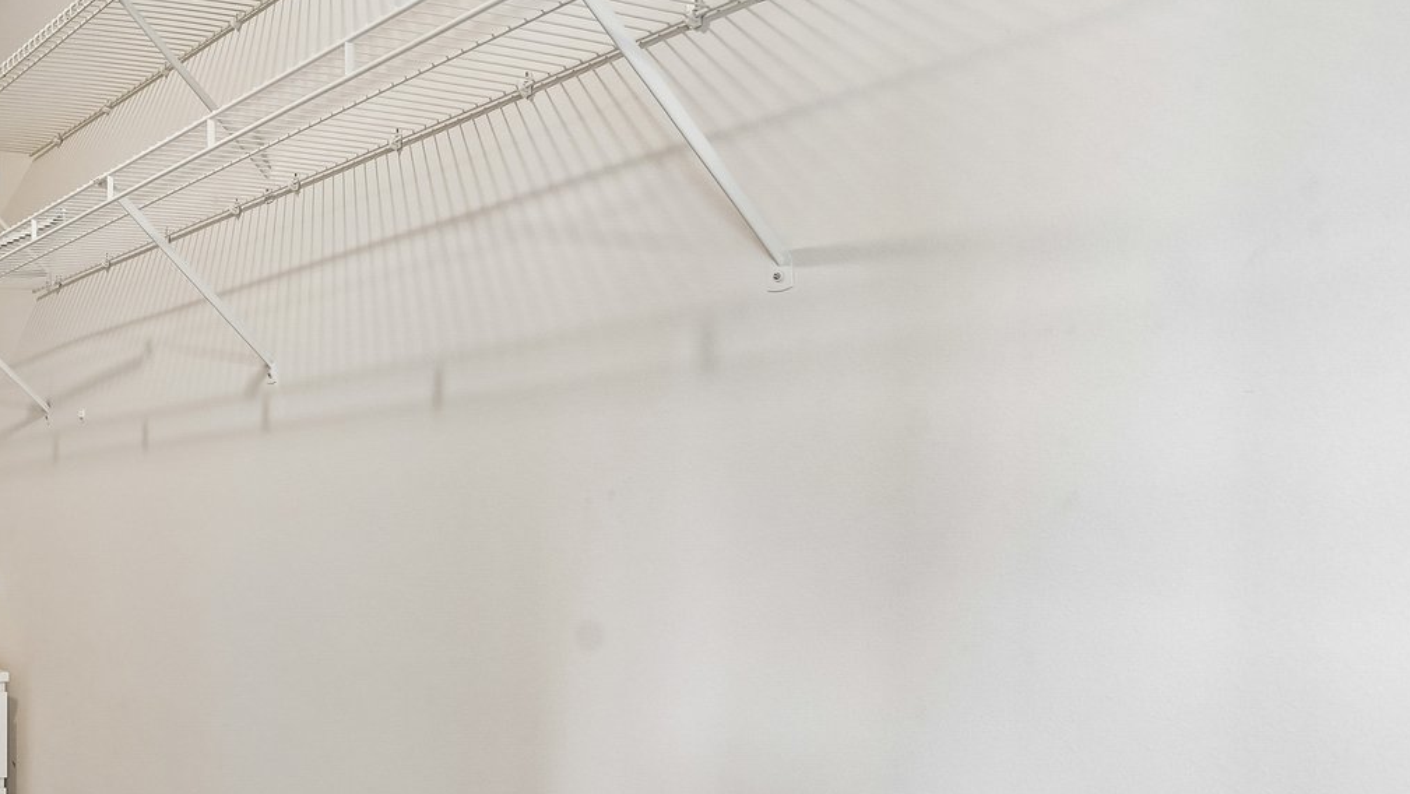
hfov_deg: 48.2
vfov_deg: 34.1
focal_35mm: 34
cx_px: 10
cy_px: 567
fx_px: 1271
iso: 1600
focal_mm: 16
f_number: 8
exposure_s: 1/6
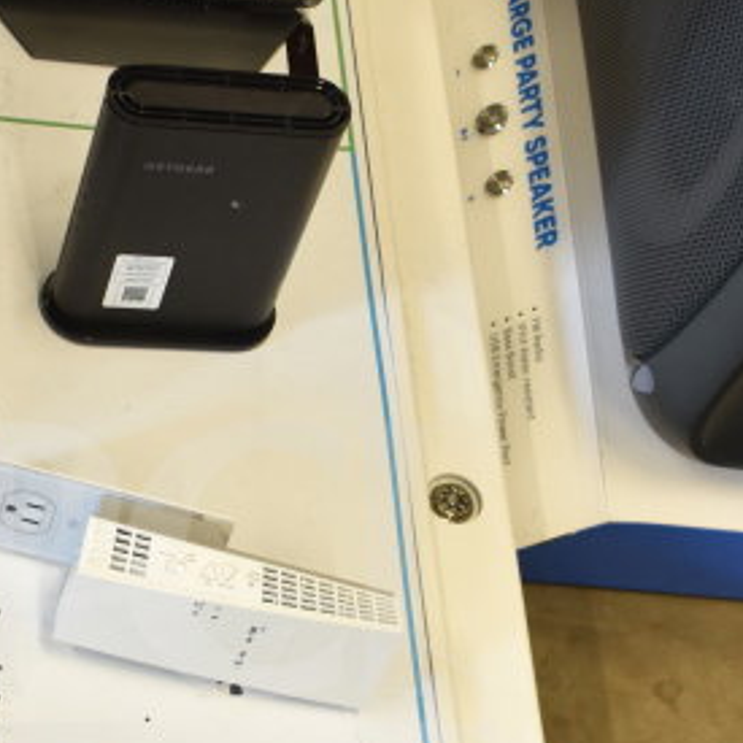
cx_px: 189
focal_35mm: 97
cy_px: 636
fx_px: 2366
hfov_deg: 17.7
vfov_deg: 17.6
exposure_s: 1/40
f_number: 3.8
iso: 900
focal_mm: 23
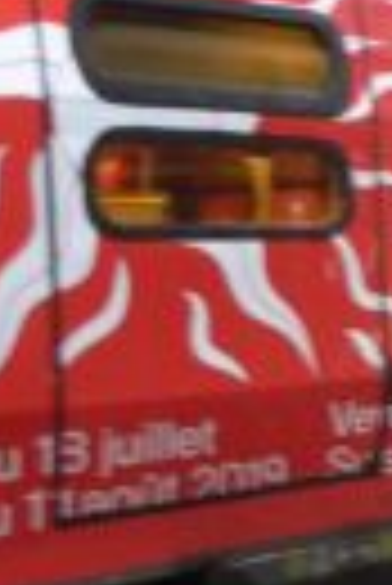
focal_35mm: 82
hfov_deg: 15.4
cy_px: 320
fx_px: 1336
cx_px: 583
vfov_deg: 24.7
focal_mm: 4.3
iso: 400
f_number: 3.3
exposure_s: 1/6
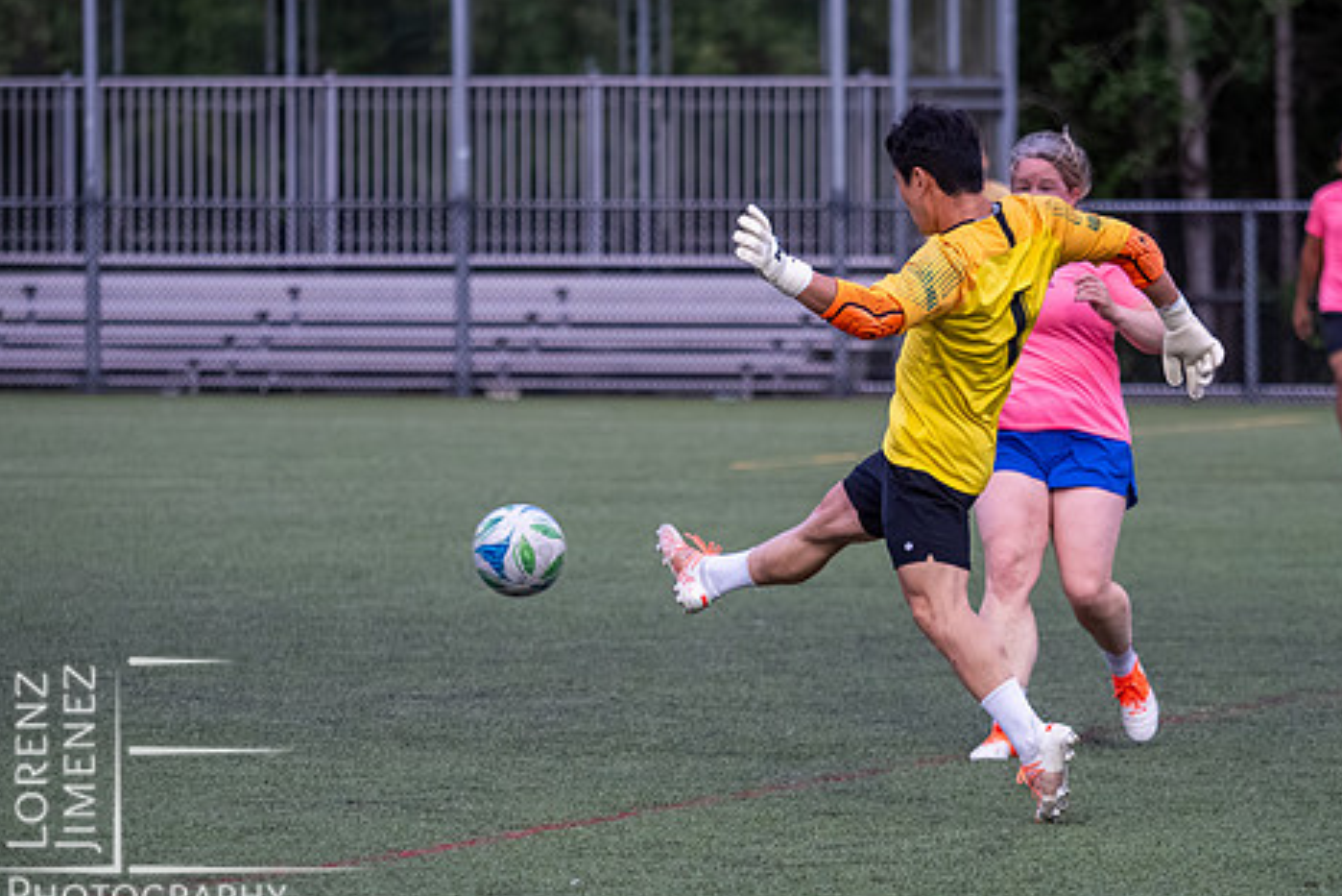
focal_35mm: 314
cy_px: 477
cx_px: 803
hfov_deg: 6.6
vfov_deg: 4.4
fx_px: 11708
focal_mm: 120
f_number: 2.8
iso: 2000
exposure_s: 1/1000
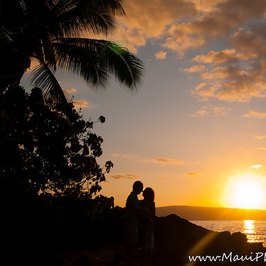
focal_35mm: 54
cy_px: 133
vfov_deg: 31.6
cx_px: 197
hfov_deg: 31.1
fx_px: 469
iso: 200
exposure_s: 1/80
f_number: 18
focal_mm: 28
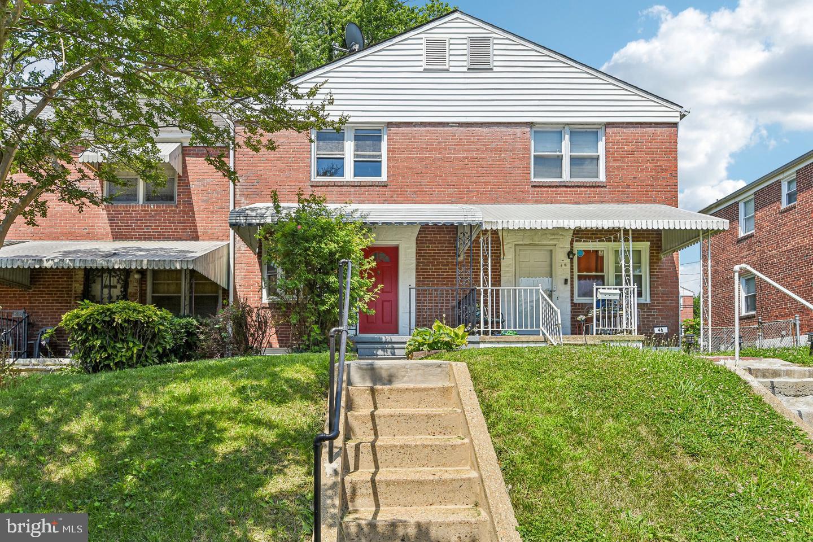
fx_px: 497
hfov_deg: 78.6
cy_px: 271
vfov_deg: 57.2
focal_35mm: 22
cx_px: 406
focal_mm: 22
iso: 400
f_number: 8
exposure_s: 1/800
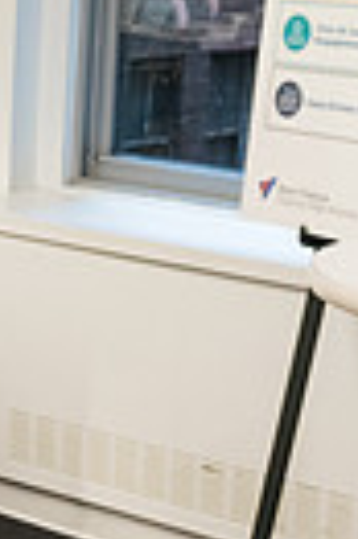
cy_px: 186
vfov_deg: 16.1
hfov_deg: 9.5
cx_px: -525
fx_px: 1899
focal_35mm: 127
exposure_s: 1/250
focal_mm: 24
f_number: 4.5
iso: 2500
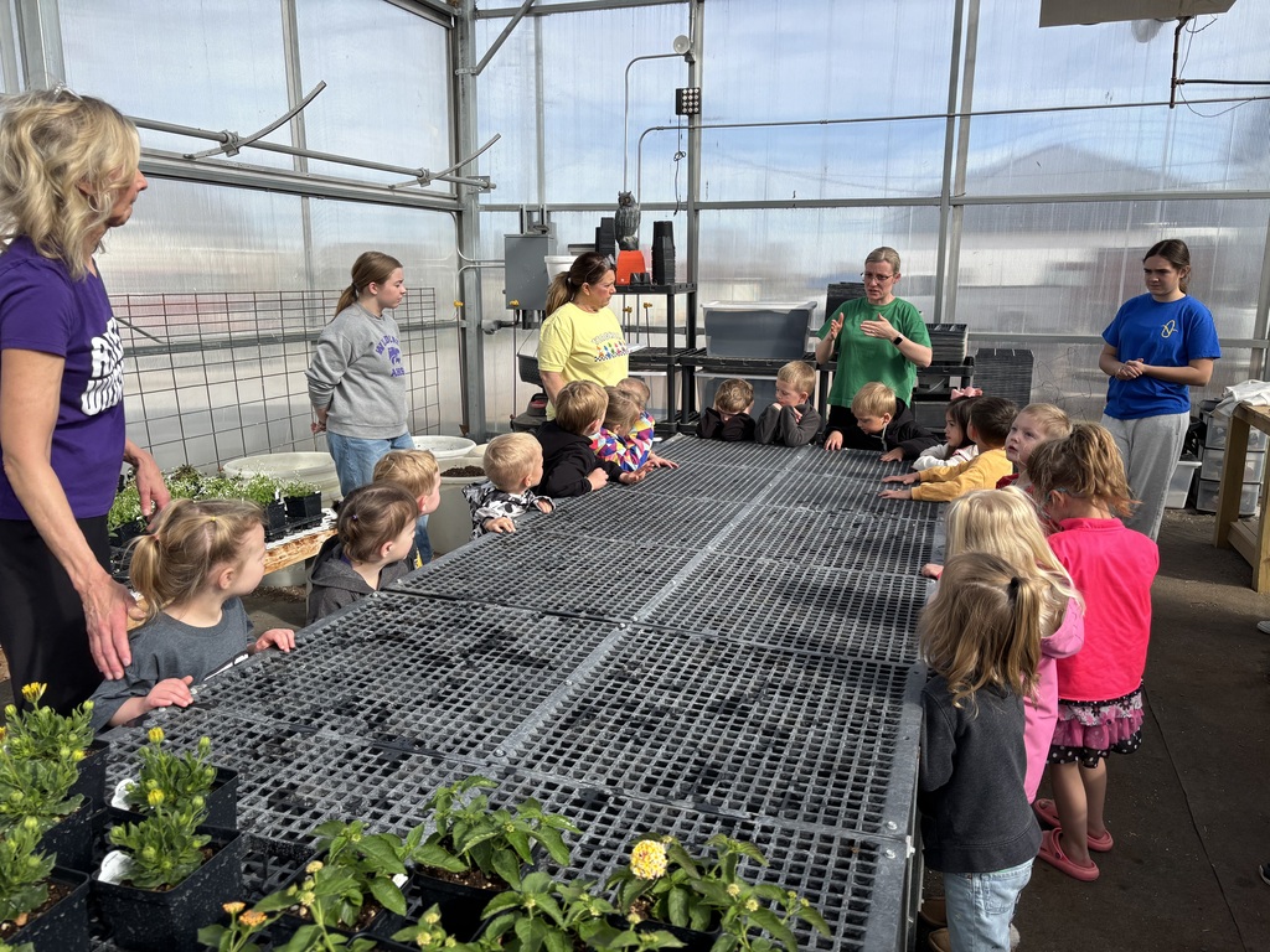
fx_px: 954
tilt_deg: -11.7
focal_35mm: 26
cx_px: 635
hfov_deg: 67.3
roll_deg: -0.8
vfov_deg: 53.1
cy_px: 476
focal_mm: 5.96
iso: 50
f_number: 1.6
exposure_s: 1/1912
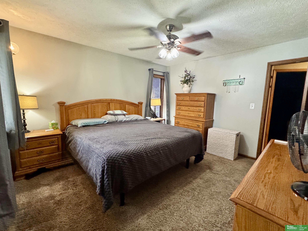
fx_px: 125
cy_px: 116
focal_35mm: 14
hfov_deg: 102.1
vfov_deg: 85.7
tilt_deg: -7.5
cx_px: 154
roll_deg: +0.8
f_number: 2.2
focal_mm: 2.22
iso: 800
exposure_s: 1/60
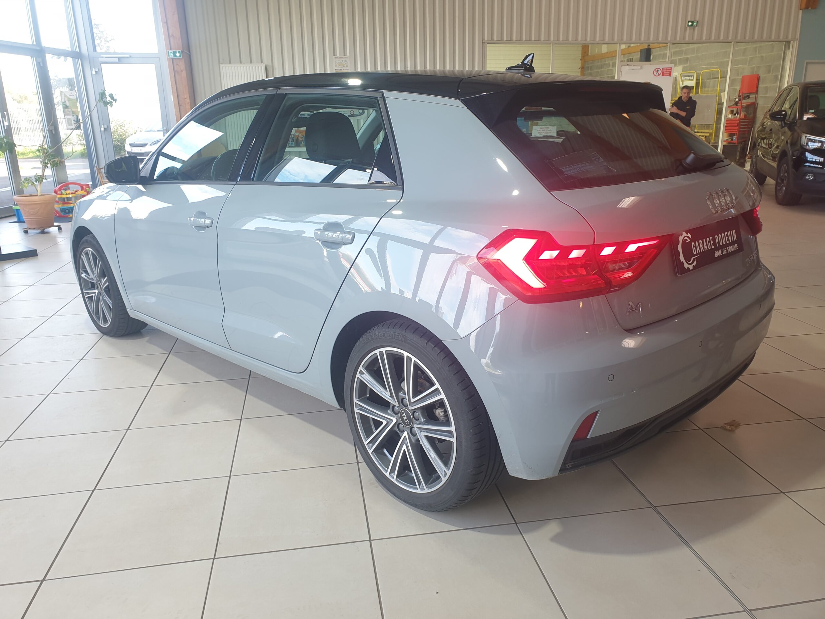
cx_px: 412
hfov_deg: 67.3
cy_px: 310
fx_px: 620
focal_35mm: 26
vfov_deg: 53.1
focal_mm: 4.3
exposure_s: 1/50
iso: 50
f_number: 2.4
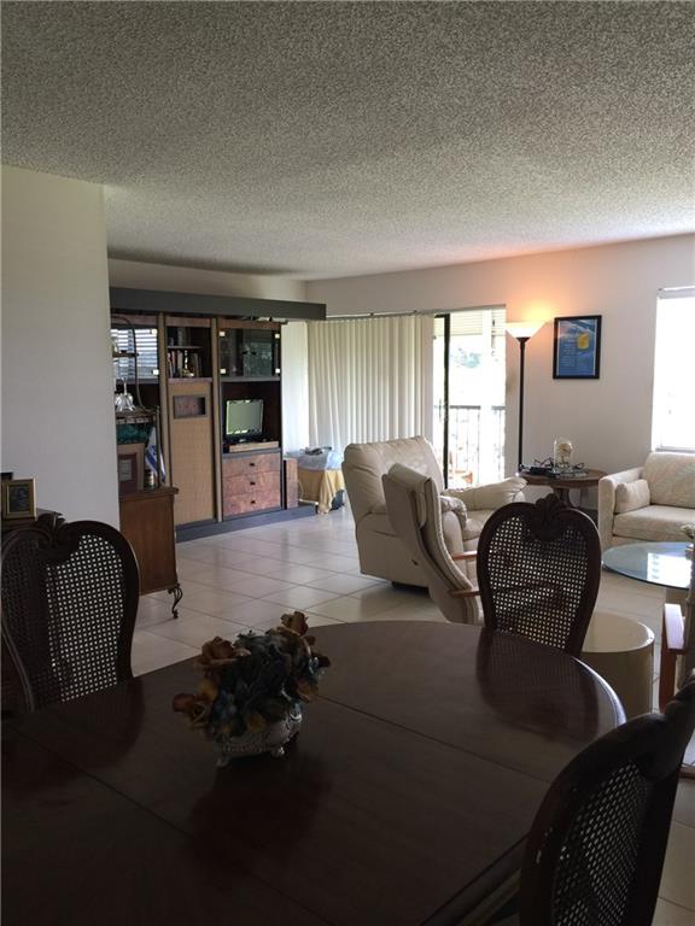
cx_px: 348
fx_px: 776
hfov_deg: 48.2
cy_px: 463
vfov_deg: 61.7
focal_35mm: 29
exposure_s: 1/15
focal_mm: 4.15
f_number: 2.2
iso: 32
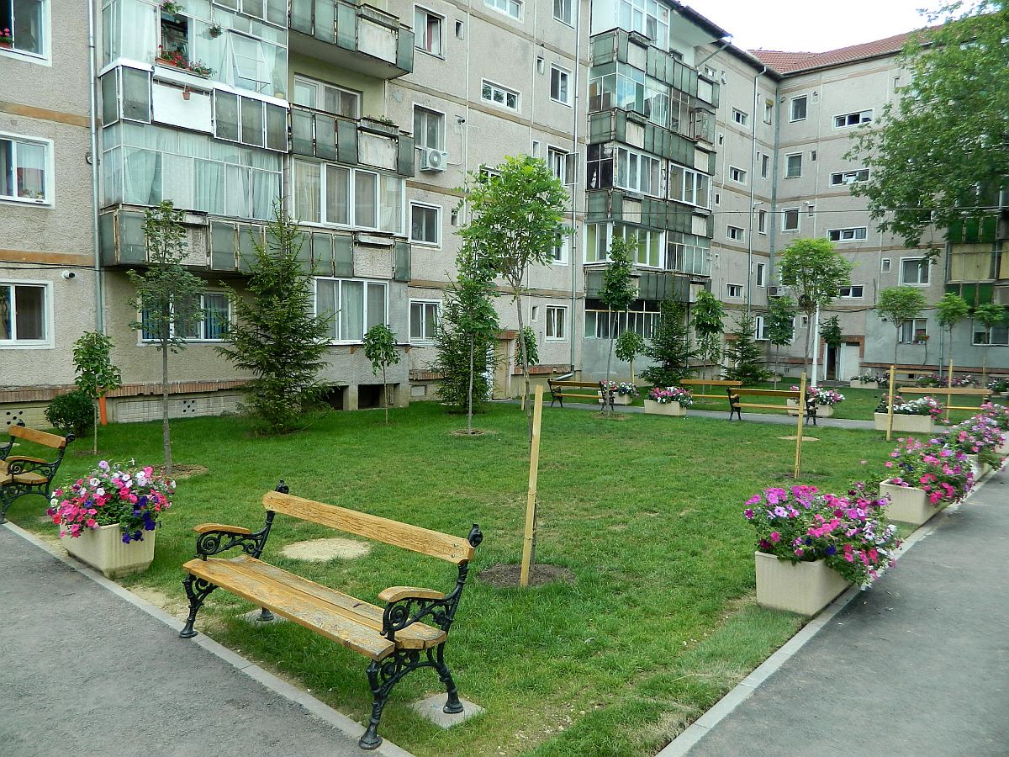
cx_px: 504
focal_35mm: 25
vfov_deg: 54.9
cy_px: 378
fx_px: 729
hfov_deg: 69.4
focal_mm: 4.5
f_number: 3.1
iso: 80
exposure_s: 1/200
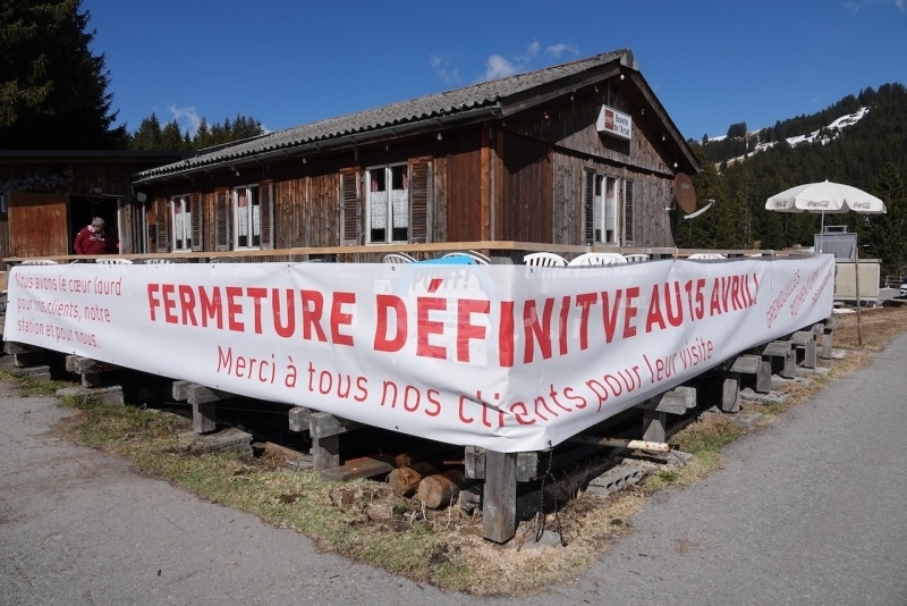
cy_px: 303
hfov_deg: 73.7
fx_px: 605
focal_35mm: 24
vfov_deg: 53.2
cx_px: 454
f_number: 5.6
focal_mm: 8.8
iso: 100
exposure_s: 1/1000
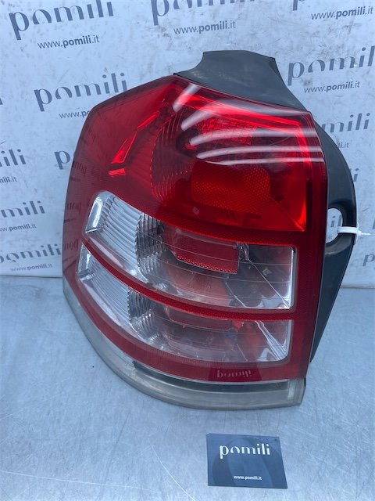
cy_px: 250
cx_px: 188
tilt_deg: -39.4
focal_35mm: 26
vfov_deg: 67.3
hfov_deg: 53.1
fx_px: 376
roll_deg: -5.9
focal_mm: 4.25
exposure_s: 1/571
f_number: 1.8
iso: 32
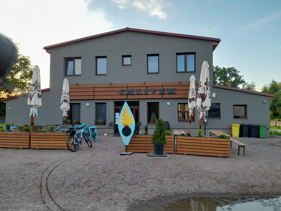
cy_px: 106
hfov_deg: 69.4
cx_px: 140
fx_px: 203
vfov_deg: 54.9
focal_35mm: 25
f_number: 2
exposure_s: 1/50
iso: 25
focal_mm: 4.6
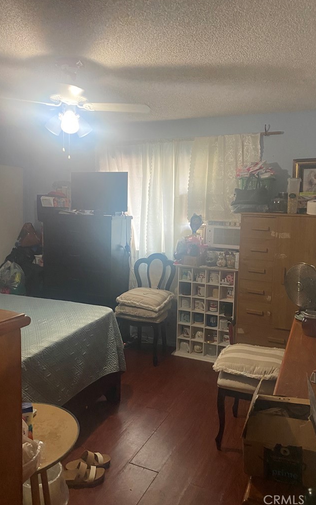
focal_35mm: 28
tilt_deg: -5.3
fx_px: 386
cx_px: 160
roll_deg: -0.8
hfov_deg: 44.5
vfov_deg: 66.5
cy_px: 250
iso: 400
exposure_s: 1/60
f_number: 1.8
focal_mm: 4.25
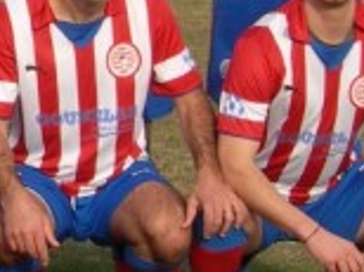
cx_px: -220
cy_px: -76
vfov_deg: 4.8
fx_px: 3244
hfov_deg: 6.3
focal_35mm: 309
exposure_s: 1/168
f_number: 6.3
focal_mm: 14.9
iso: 50
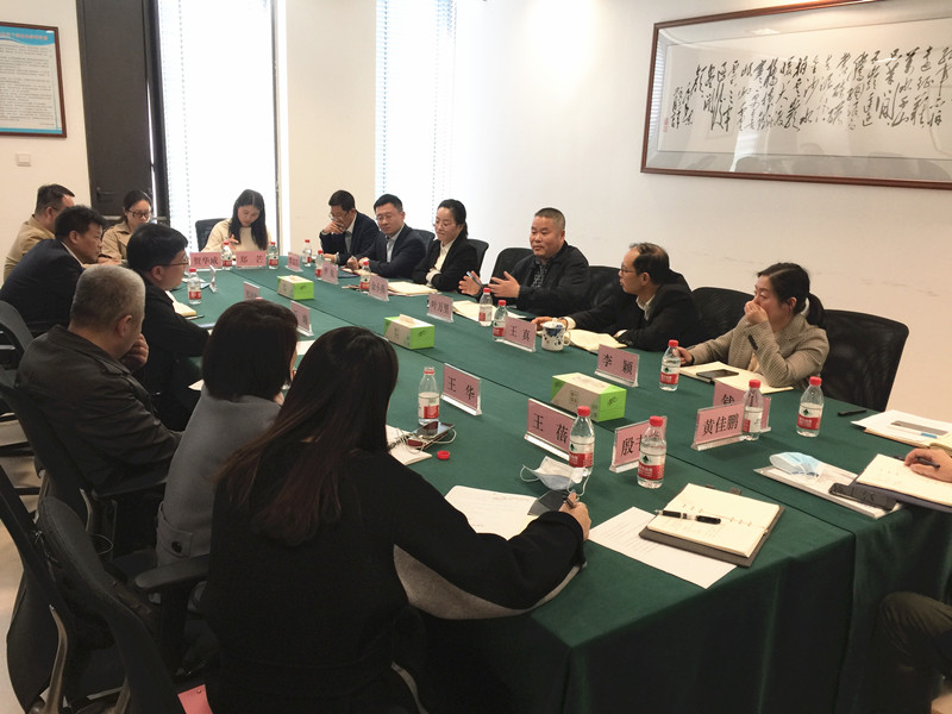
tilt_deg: -13.8
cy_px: 357
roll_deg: -3.0
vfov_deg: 48.2
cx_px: 476
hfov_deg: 61.7
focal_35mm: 29
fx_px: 798
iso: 40
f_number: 2.2
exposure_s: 1/17
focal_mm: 4.15
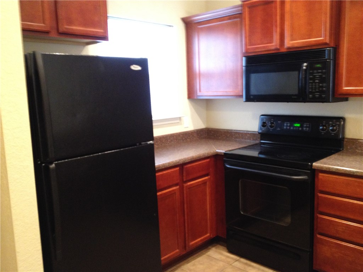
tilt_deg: -11.0
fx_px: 367
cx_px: 182
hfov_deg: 52.6
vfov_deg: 40.7
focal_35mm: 35
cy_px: 136
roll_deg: +1.4
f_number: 2.4
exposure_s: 1/20
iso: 250
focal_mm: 4.28
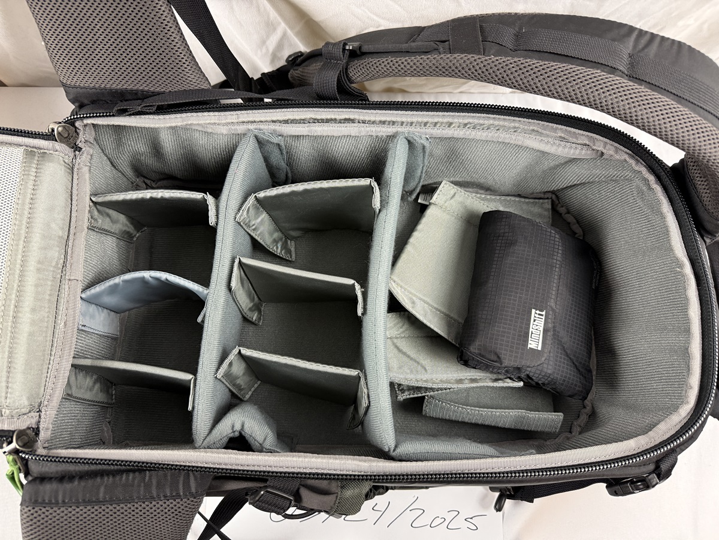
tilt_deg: -76.5
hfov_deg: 71.6
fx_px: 498
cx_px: 360
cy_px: 270
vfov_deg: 56.8
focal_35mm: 24
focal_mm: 6.76
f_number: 1.78
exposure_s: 1/60
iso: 320
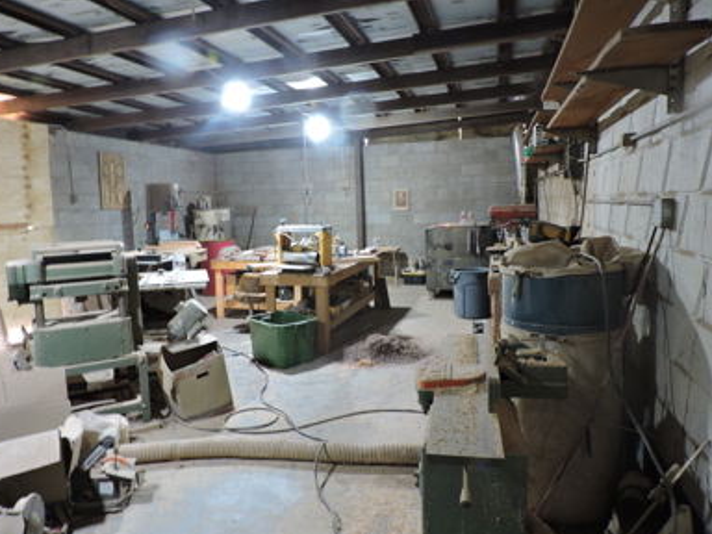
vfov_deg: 54.9
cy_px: 261
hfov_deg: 69.4
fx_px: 514
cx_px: 343
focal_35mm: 25
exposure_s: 1/13
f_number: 3
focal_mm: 4.3
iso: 400
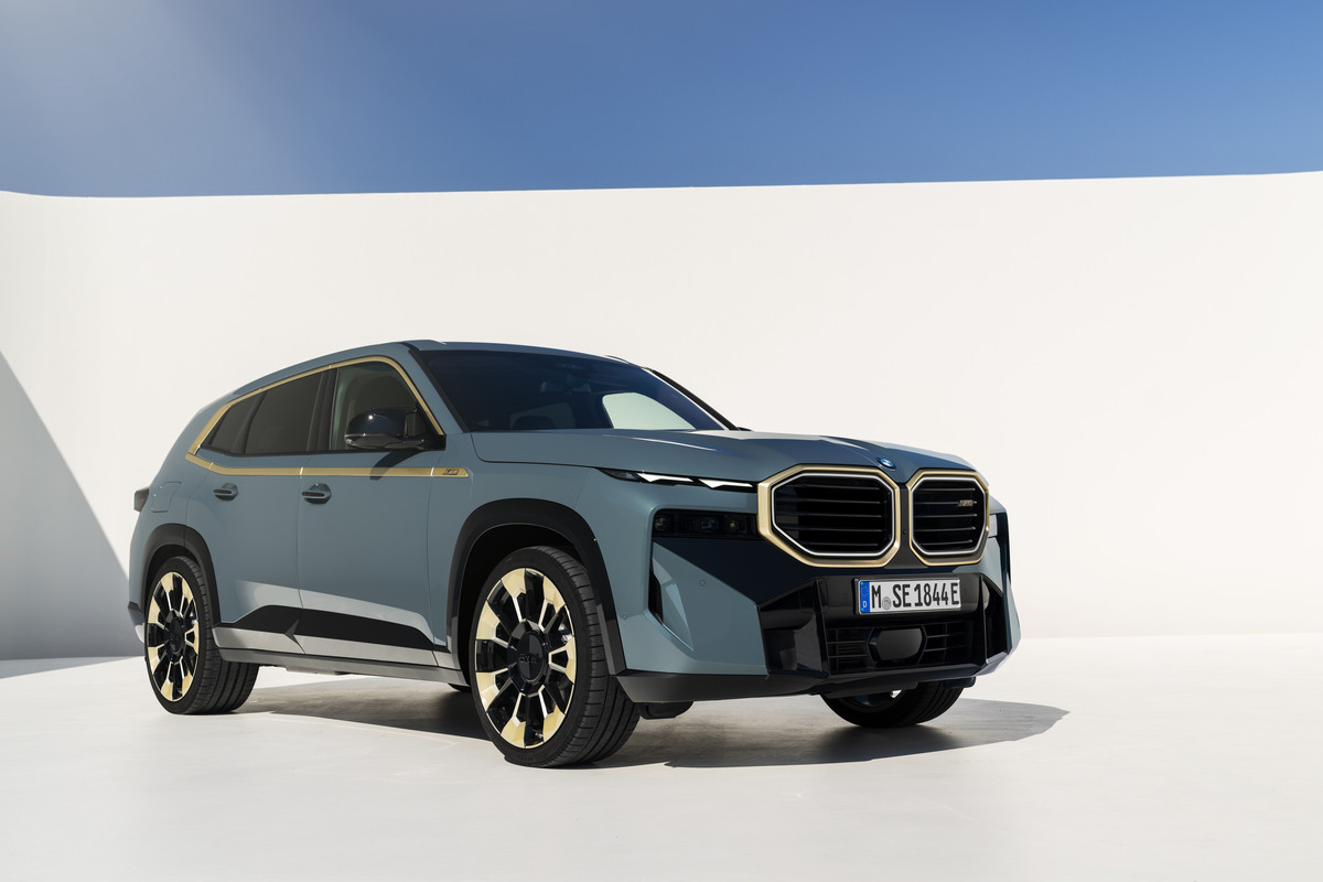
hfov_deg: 48.5
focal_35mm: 40
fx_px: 1470
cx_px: 662
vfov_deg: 33.4
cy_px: 441
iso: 100
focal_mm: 40
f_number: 5.6
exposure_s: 1/250
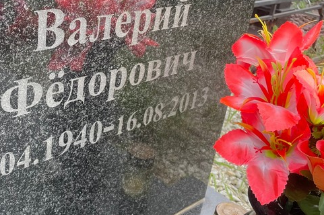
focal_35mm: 45
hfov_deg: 42.3
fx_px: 405
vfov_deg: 29.7
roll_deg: -3.8
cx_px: 82
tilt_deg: -21.7
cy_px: 84
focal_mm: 4.2
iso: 32
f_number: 1.6
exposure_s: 1/504
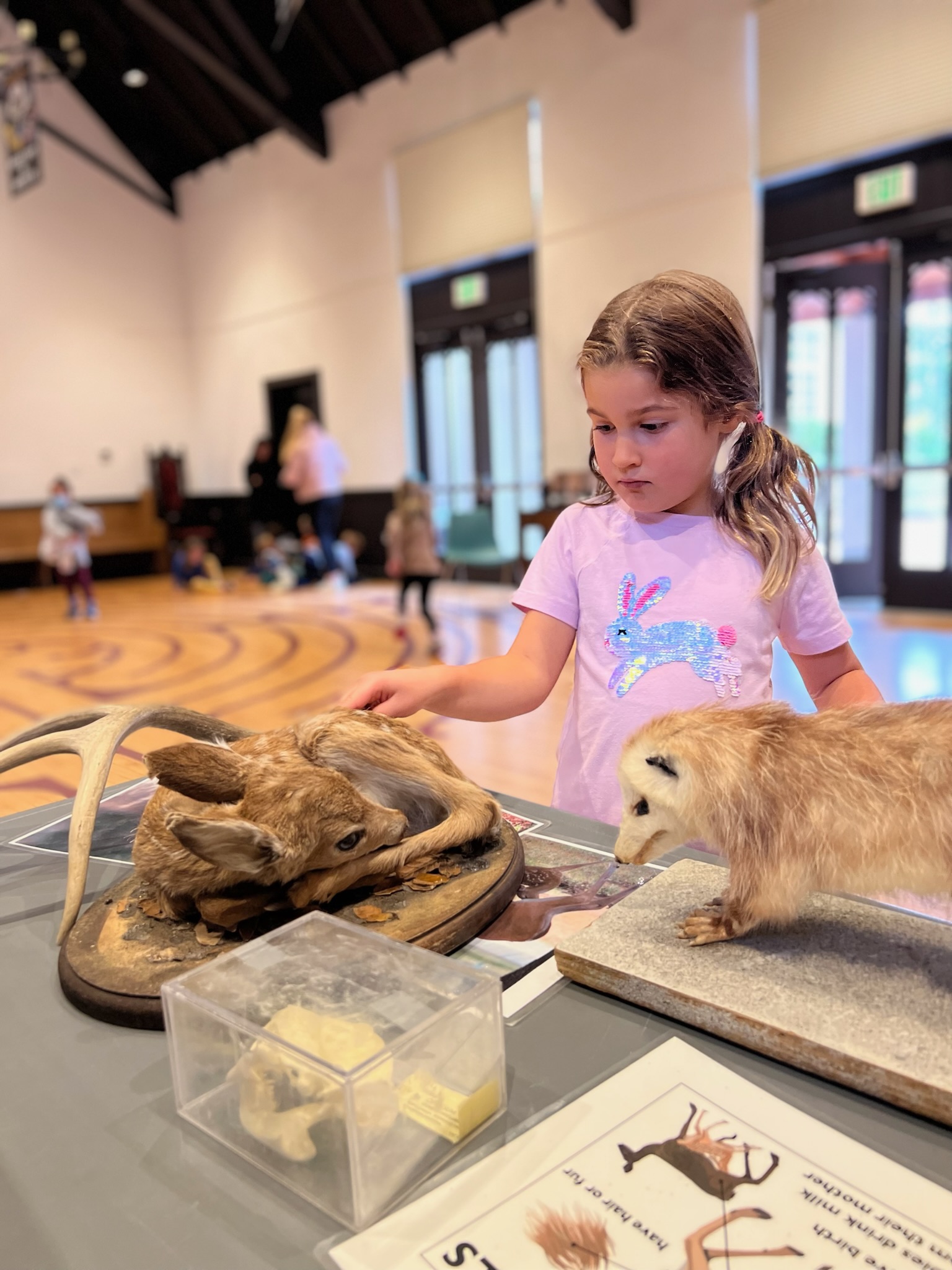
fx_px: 953
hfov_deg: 53.1
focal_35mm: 26
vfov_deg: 67.3
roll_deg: +2.6
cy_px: 635
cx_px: 476
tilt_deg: -9.3
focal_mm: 5.7
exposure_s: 1/60
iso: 125
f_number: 1.5
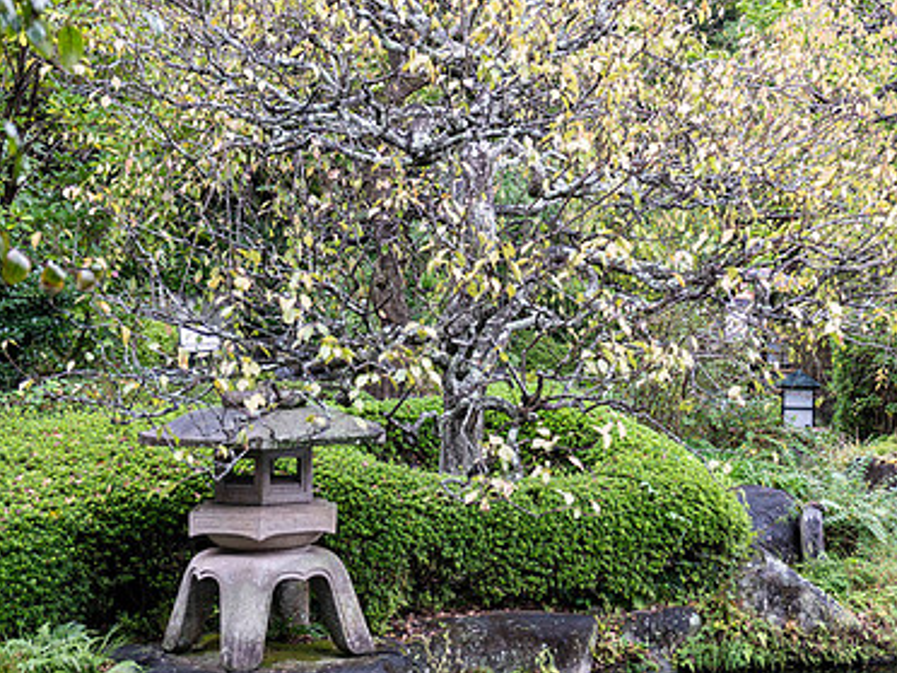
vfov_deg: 22.3
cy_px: 351
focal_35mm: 66
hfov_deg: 29.3
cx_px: 552
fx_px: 1710
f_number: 3.5
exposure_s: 1/100
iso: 200
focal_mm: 44
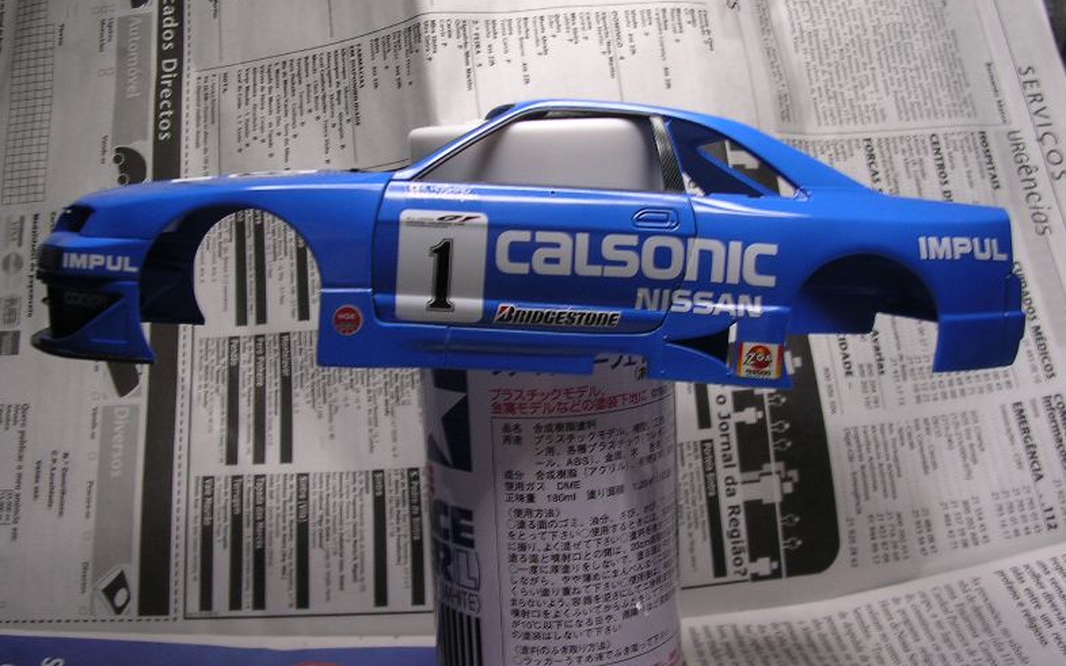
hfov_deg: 48.2
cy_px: 313
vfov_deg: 31.2
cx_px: 532
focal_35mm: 41
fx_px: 1191
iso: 100
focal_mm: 5.8
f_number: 2.8
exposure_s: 1/13.5
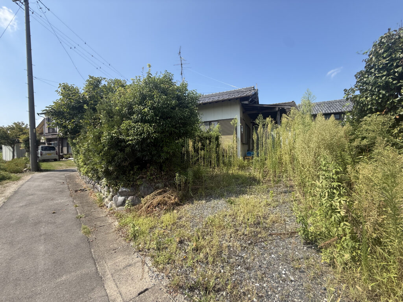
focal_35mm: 14
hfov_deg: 102.1
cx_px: 202
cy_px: 151
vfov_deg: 85.7
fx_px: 163
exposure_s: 1/914
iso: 50
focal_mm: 2.22
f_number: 2.2
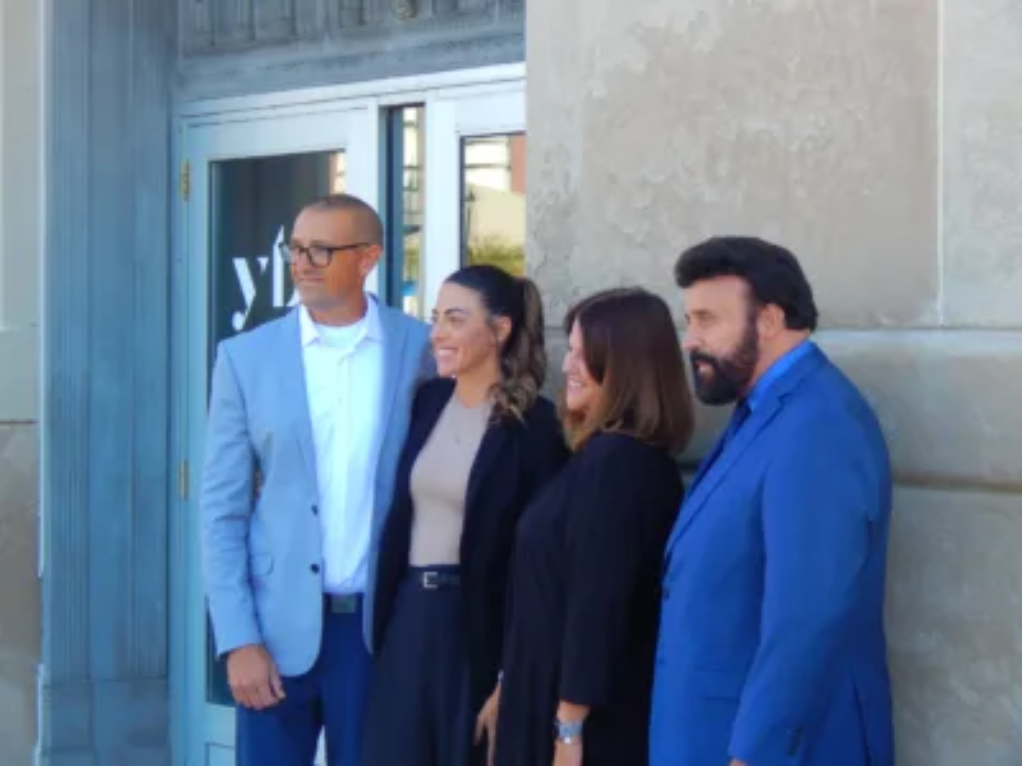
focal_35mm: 93
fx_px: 2746
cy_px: 383
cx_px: 511
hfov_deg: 21.1
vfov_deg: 15.9
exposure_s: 1/80
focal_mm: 16.6
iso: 125
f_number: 4.4
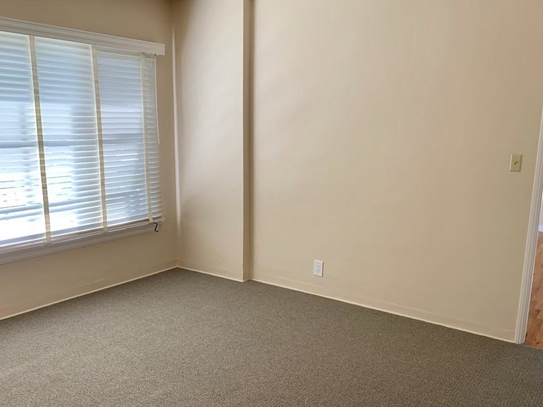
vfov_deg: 42.8
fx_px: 518
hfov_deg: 54.8
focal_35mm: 33
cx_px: 334
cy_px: 235
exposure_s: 1/120
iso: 80
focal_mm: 4.25
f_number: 1.8
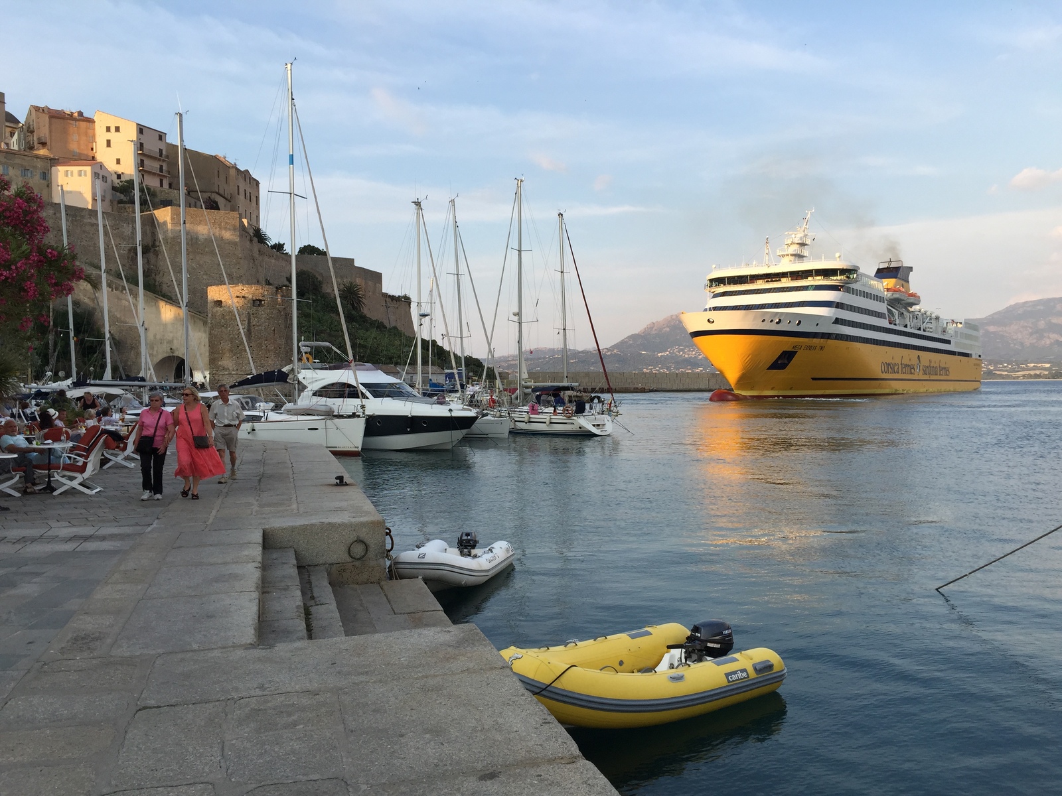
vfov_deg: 48.2
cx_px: 531
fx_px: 890
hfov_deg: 61.7
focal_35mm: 29
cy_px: 398
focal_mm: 4.15
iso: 32
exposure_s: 1/590
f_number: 2.2
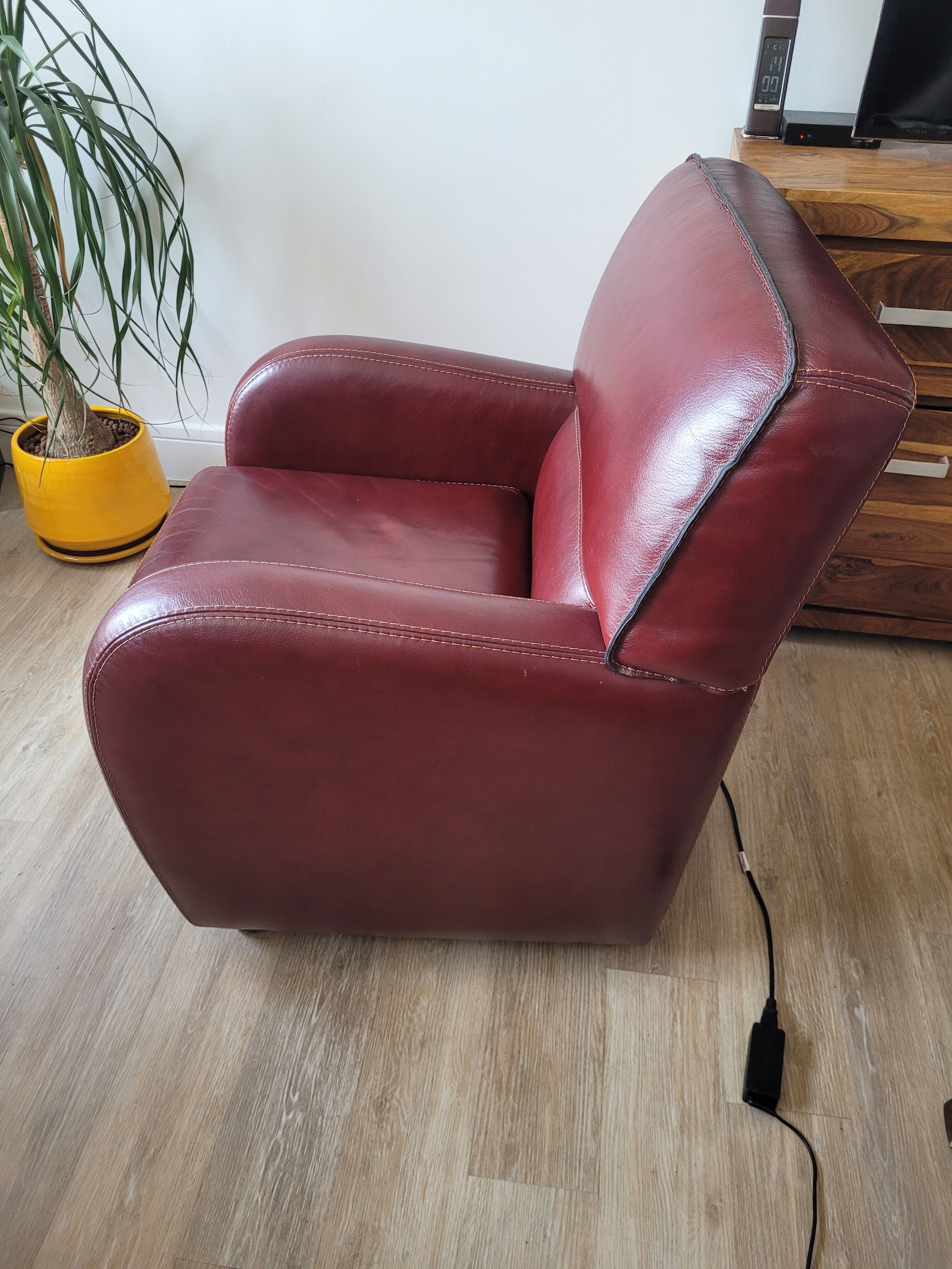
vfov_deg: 67.3
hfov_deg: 53.1
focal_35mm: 26
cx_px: 476
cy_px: 634
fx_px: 953
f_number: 1.8
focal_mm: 5.4
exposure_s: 1/100
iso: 200
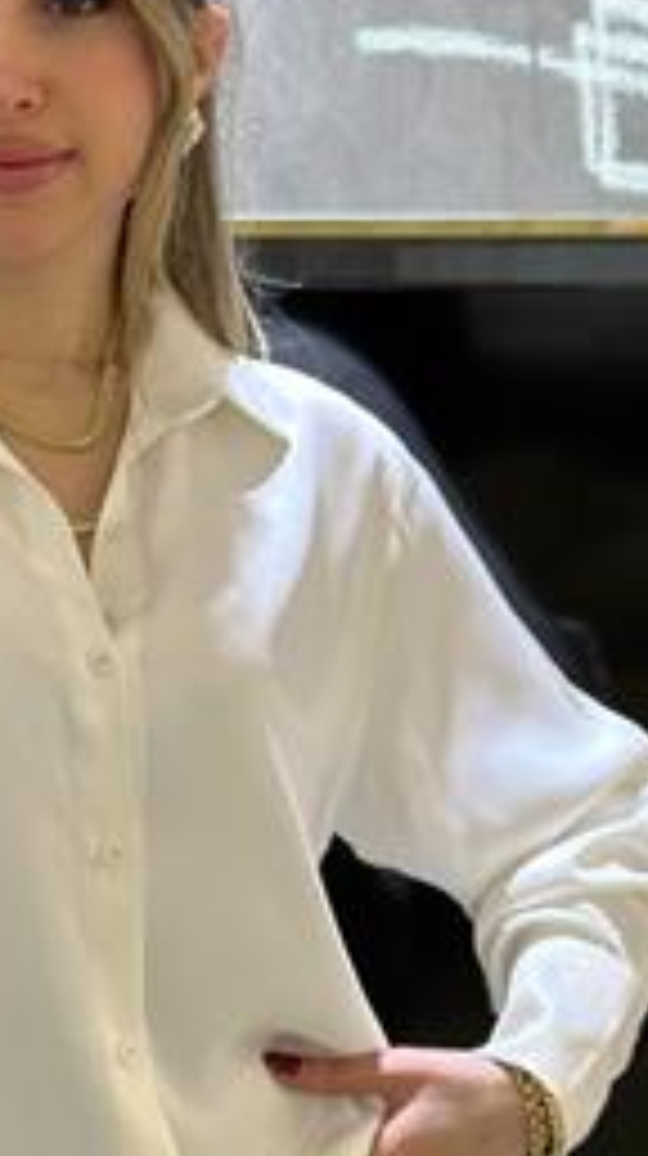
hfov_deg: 11.3
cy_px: 814
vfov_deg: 20.1
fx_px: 3248
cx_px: 99
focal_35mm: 106
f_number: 1.78
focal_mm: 6.86
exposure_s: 1/50
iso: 100
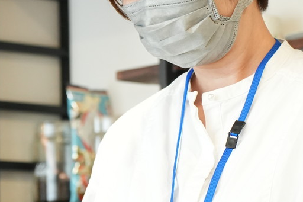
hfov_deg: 9.8
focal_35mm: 211
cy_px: 121
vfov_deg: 6.5
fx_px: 1775
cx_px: 111
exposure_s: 1/250
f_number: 3.2
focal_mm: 60
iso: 2000
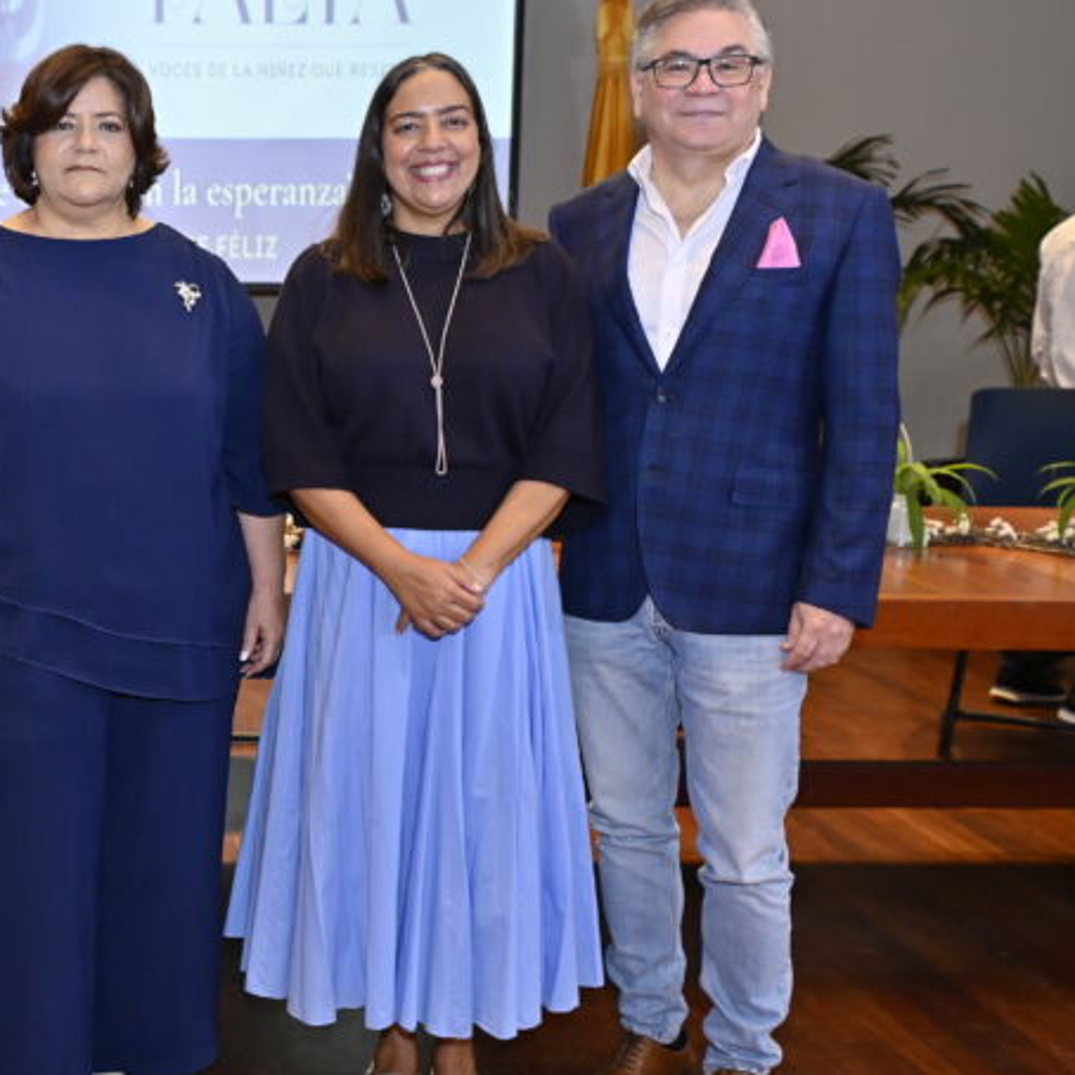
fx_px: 1616
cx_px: 40
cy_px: 463
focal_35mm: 46
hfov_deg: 34.1
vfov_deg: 36.7
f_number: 4
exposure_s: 1/100
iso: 2000
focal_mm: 24
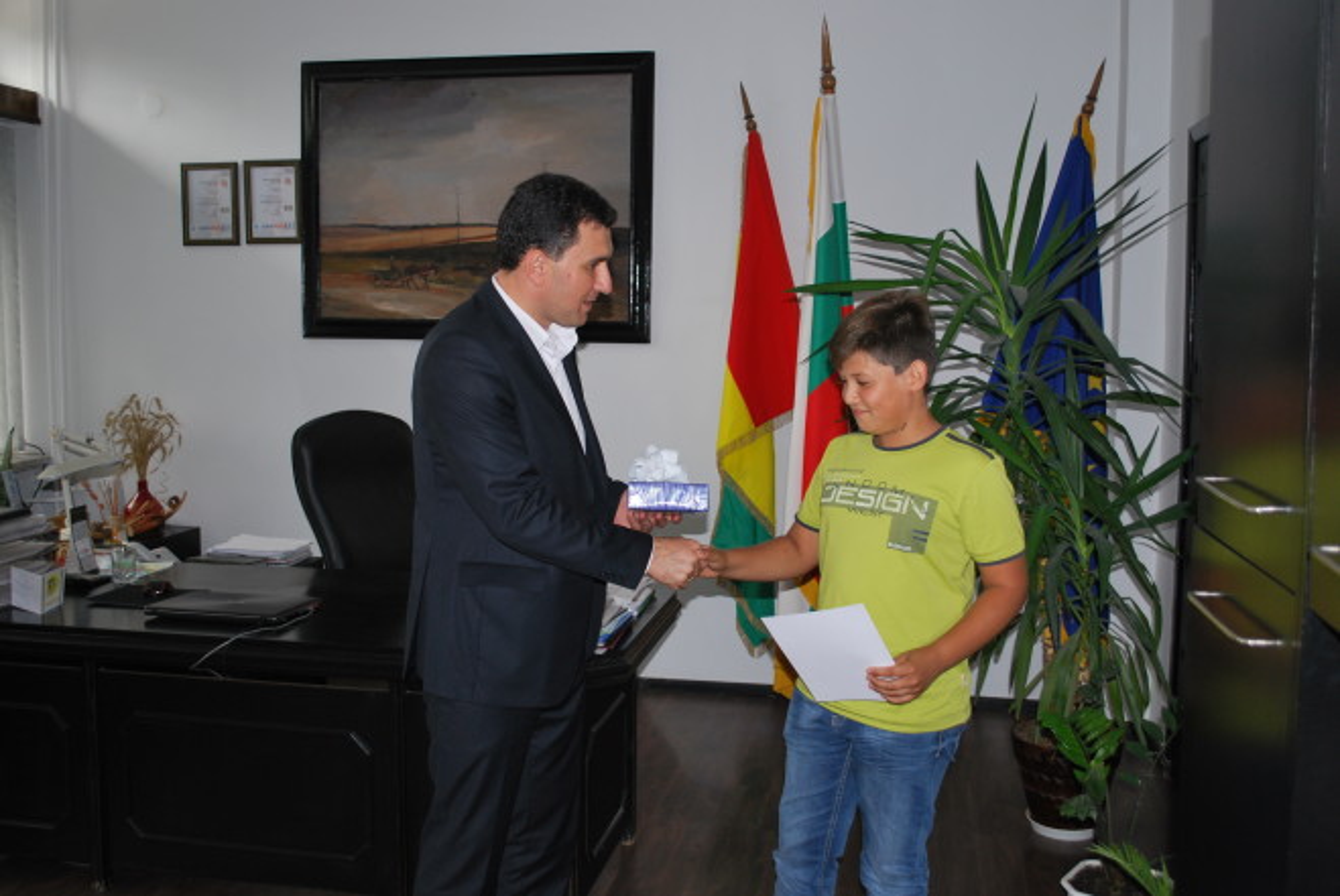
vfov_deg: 40.1
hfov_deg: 57.2
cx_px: 670
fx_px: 1230
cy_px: 448
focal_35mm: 33
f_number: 4
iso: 200
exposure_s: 1/60
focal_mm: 22
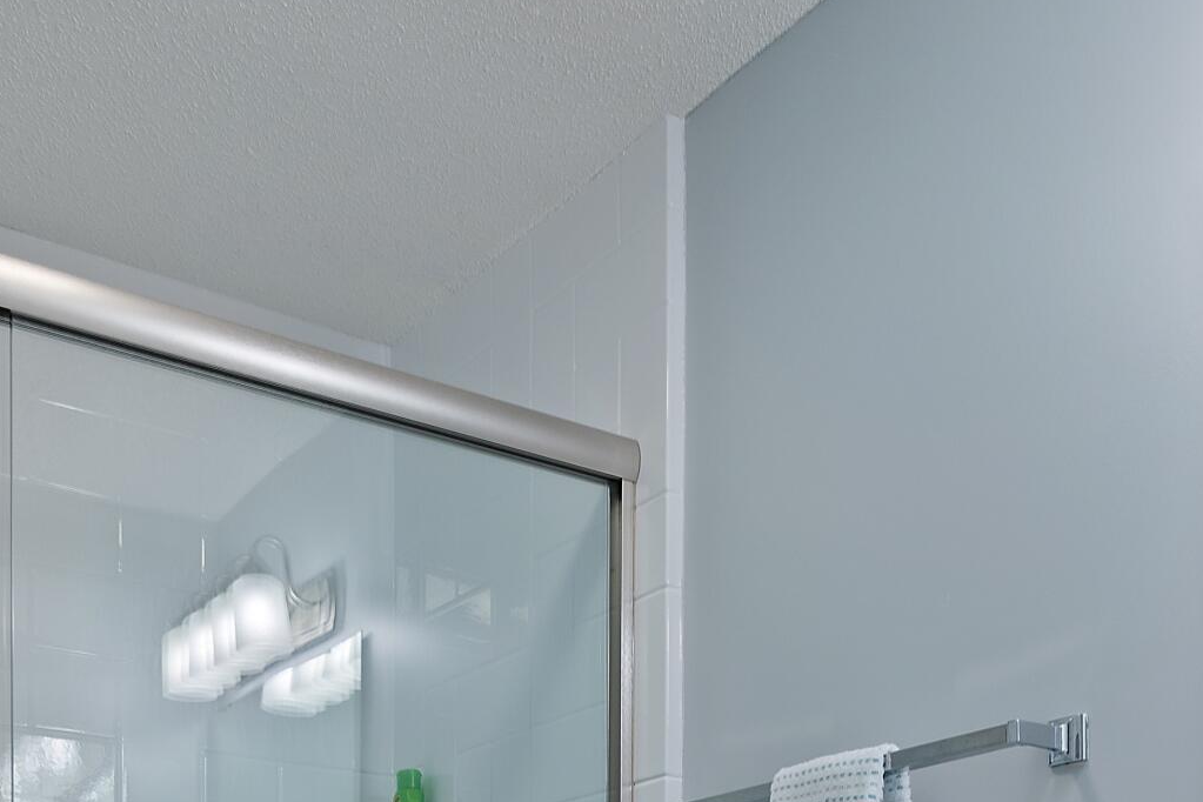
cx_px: 834
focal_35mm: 44
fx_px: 1470
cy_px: 1087
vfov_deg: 25.5
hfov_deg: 43.7
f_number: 4.5
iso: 100
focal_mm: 10
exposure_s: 1/5
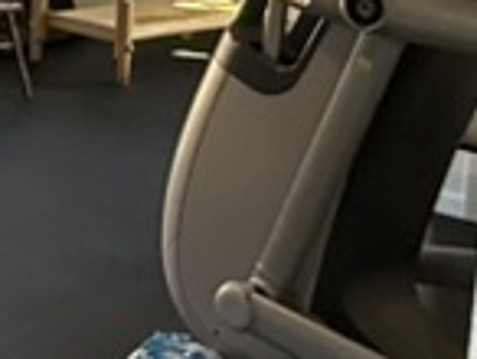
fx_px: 1353
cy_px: -62
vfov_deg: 14.7
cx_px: -307
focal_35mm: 98
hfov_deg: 17.3
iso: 400
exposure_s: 1/120
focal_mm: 2.22
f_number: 2.2
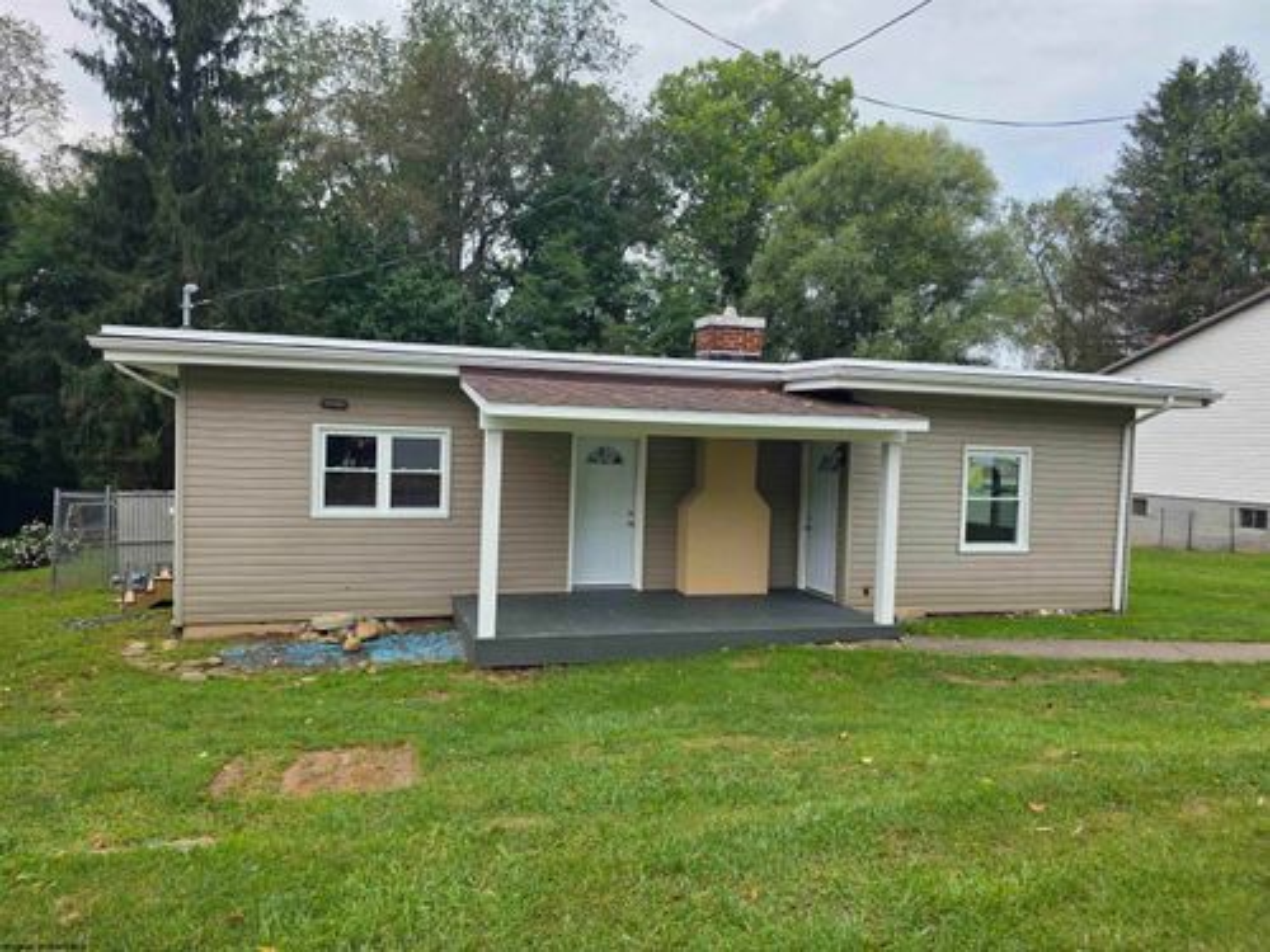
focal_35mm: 23
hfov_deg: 73.9
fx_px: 844
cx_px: 635
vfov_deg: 58.9
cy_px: 476
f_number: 1.7
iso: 80
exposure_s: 1/2371
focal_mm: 6.3
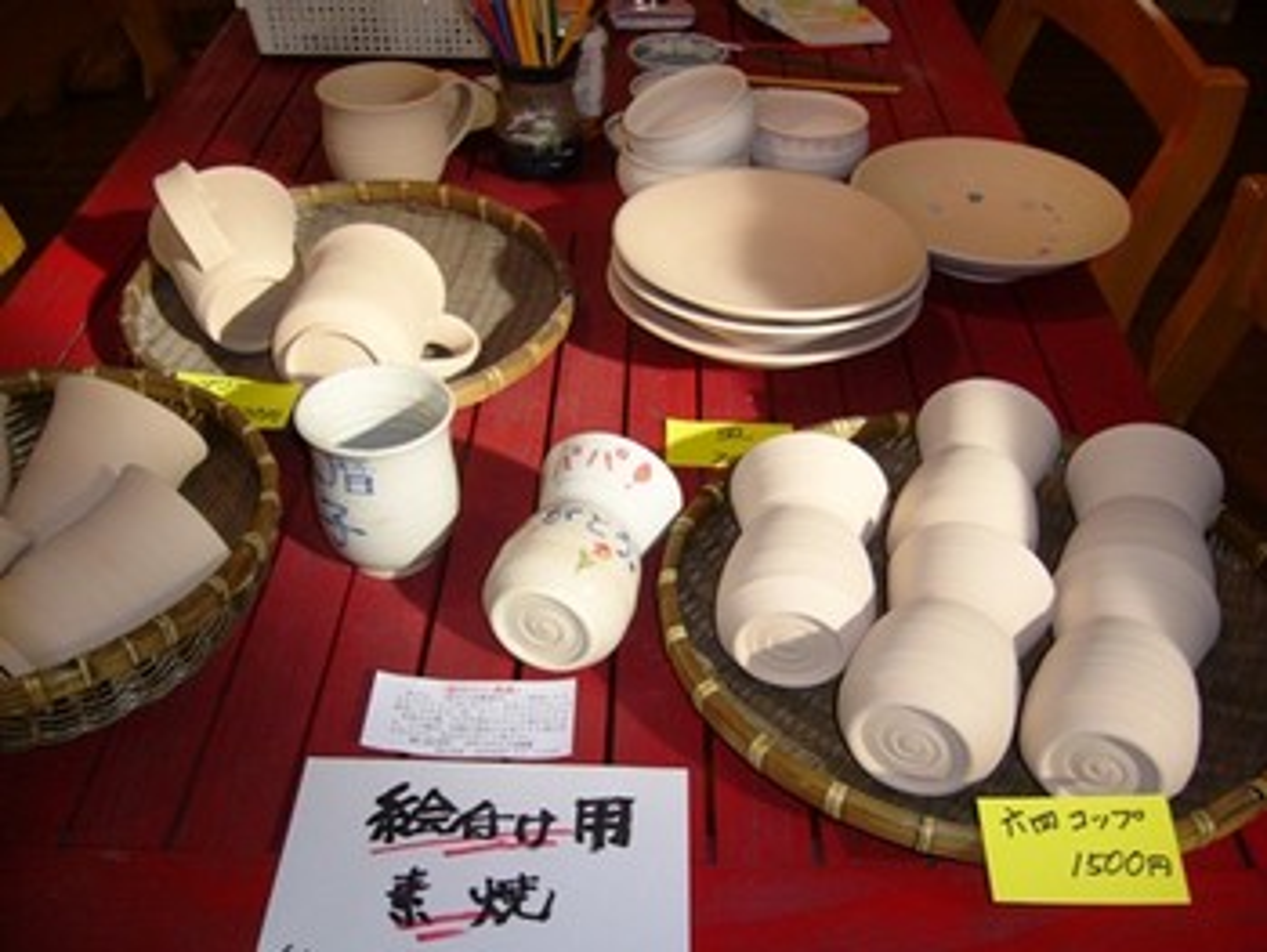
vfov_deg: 40.7
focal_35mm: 35
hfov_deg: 52.6
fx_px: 1282
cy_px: 476
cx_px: 634
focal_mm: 5.8
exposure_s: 1/60
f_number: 2.8
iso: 100
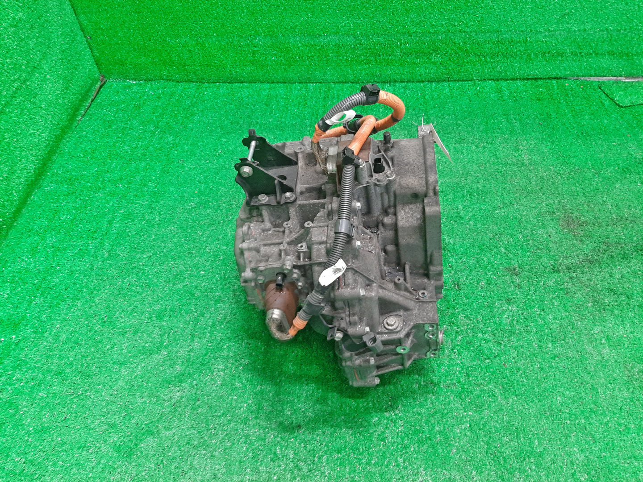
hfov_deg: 67.3
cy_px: 241
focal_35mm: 26
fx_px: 483
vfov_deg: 53.1
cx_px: 322
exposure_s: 1/50
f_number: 1.7
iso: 230
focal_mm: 3.93
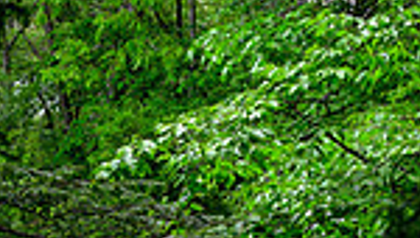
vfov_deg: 5.1
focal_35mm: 235
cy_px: 560
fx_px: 2622
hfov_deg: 9.2
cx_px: 185
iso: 100
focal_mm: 50
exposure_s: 1/3
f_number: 13
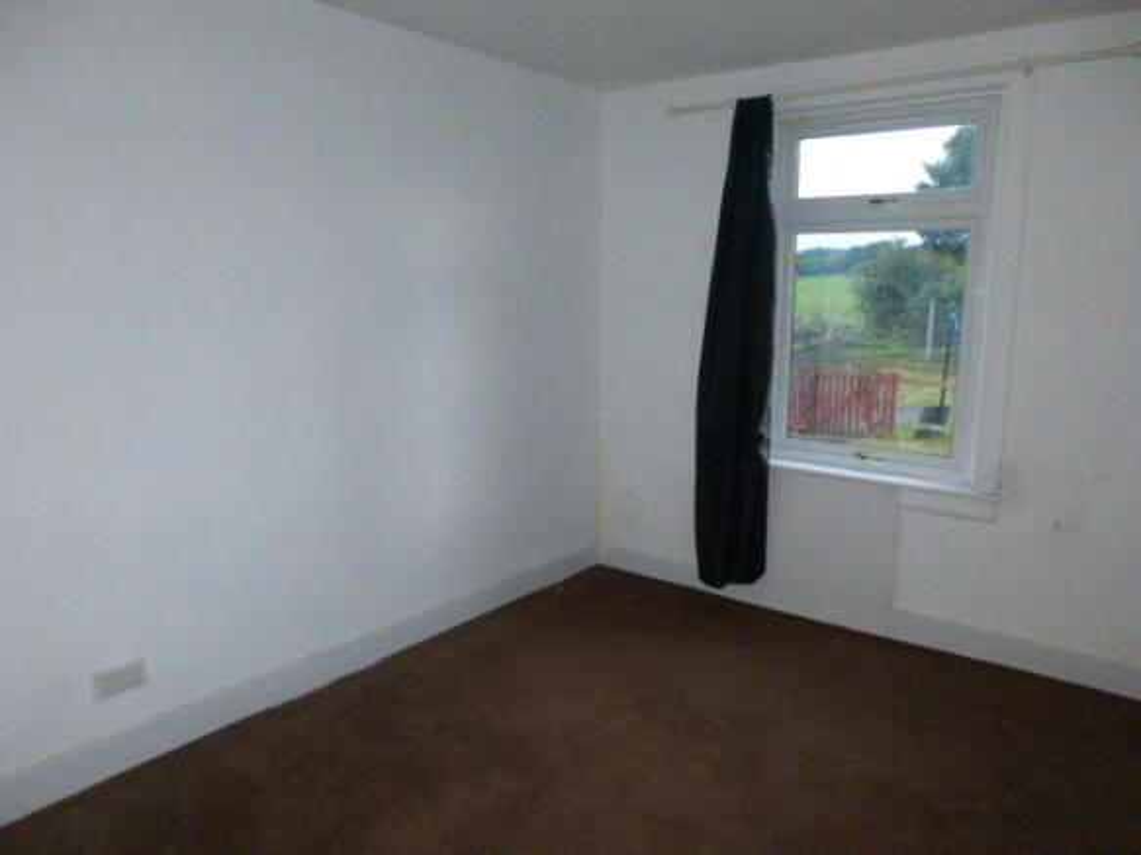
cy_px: 428
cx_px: 570
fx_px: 791
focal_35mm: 24
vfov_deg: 56.8
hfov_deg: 71.6
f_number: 2.8
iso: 800
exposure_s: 1/60
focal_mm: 4.3
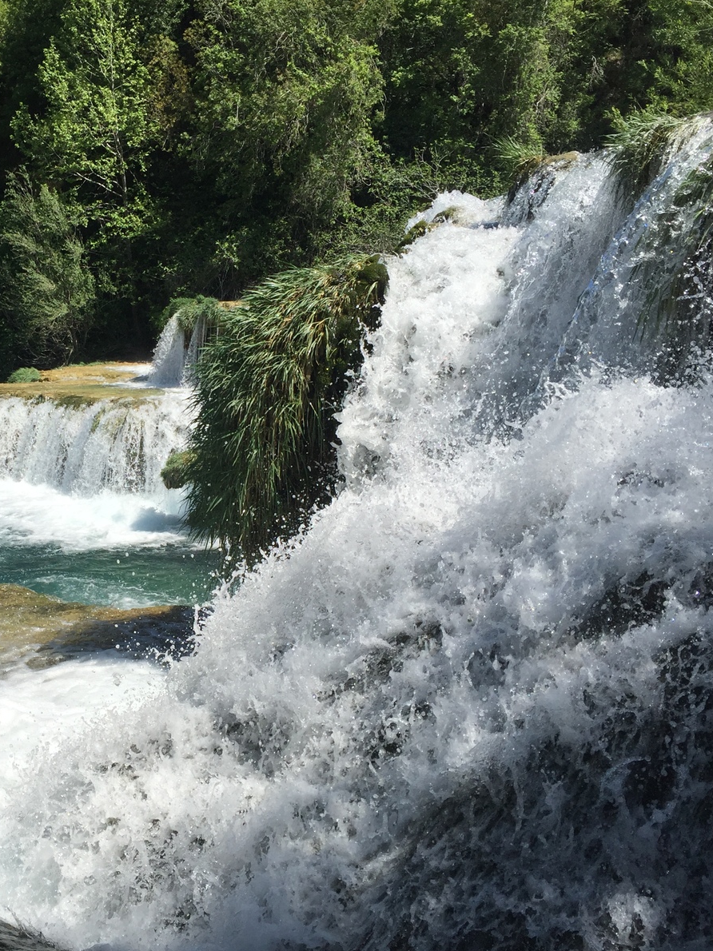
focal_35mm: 39
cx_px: 133
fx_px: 1071
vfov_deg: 47.9
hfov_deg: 35.5
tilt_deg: -7.9
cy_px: 473
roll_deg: +0.8
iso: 32
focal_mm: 4.15
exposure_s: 1/2475
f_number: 2.2
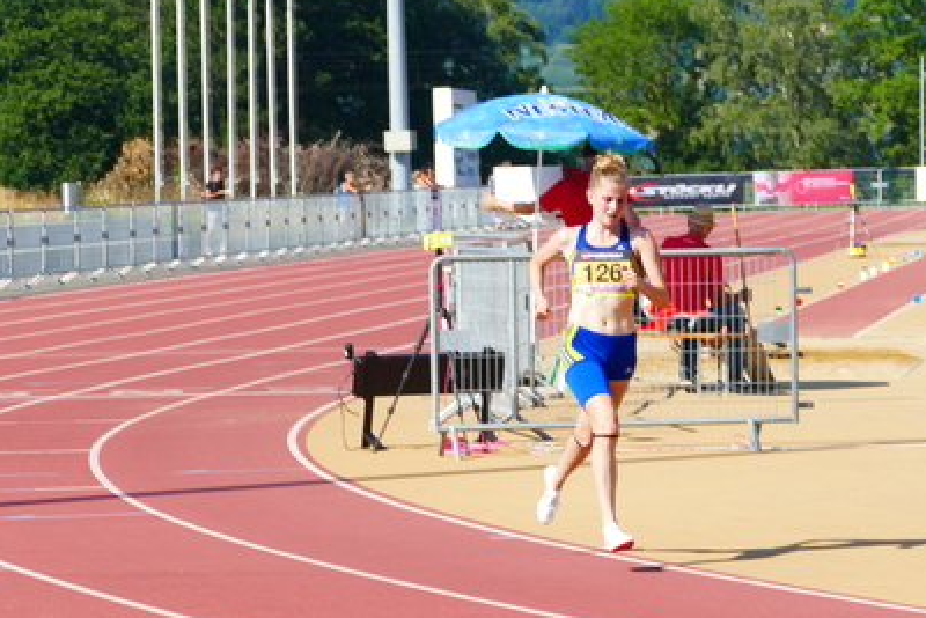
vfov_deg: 6.6
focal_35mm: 208
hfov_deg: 9.9
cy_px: 387
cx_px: 475
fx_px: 5352
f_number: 3.9
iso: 125
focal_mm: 56.08
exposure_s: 1/800
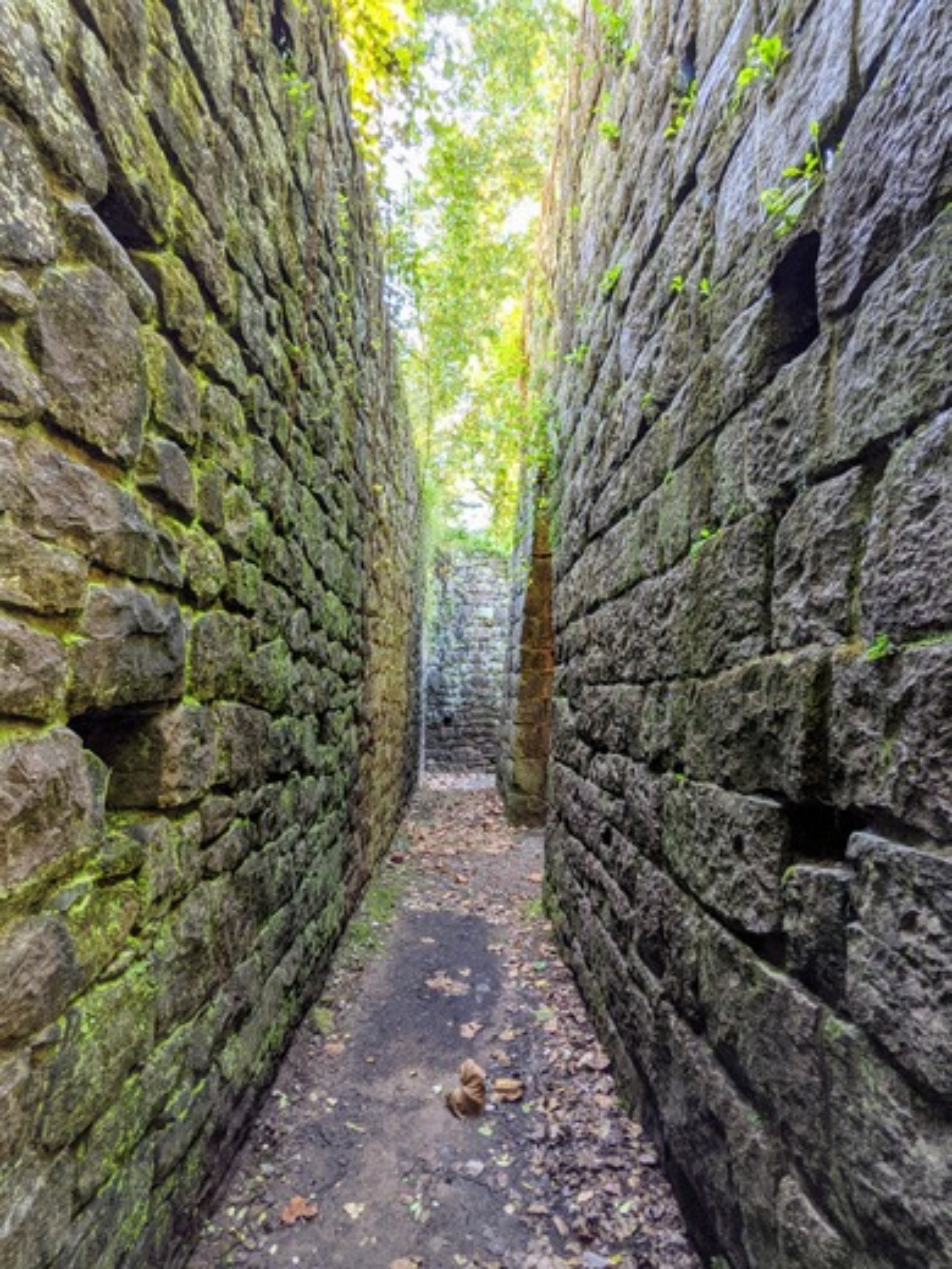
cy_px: 634
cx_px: 476
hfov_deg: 78.1
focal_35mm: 16
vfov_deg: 94.5
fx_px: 587
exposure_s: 1/23.8
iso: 61
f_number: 2.2
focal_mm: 2.22
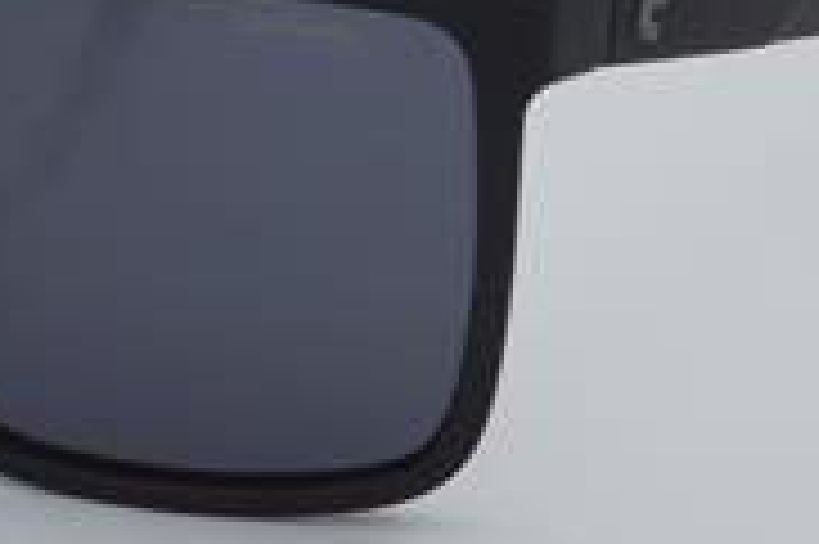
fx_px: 3750
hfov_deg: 12.4
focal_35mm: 165
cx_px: 153
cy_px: 117
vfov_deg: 8.3
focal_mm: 50
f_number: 32
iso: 100
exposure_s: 1/4
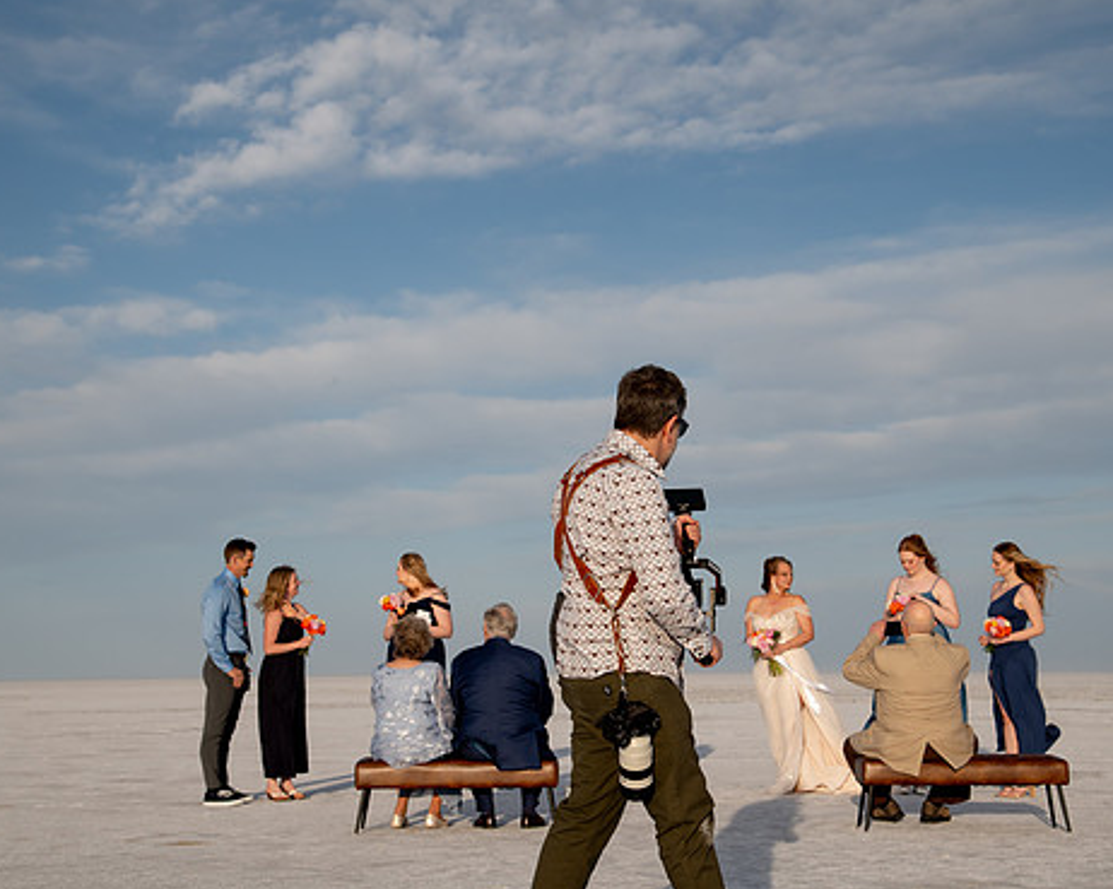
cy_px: 460
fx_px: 2041
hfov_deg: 30.5
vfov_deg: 24.6
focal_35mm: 62
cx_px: 607
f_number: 8
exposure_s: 1/800
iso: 200
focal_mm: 52
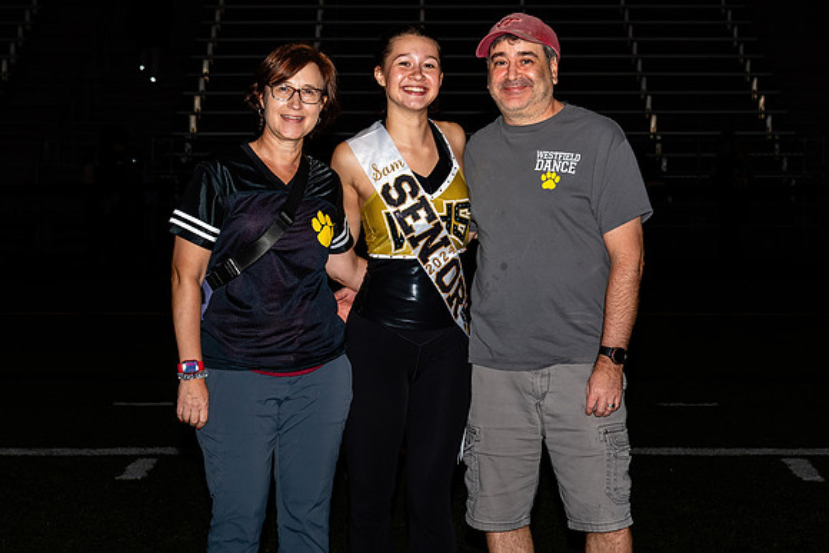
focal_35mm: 96
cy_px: 265
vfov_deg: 14.3
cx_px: 423
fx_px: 2210
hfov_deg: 21.2
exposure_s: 1/200
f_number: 5
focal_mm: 50
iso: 320
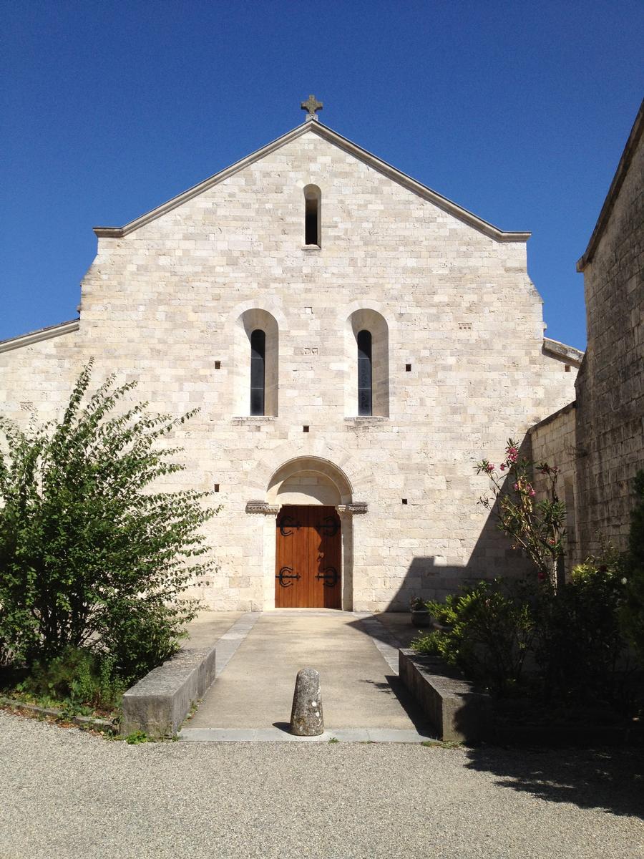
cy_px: 430
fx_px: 868
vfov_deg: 52.6
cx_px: 322
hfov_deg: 40.7
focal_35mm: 35
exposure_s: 1/2632
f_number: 2.4
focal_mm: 4.28
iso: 64
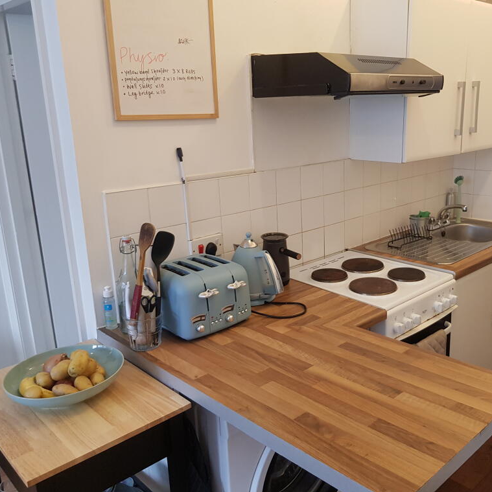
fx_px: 498
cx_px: 298
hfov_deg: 52.1
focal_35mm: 31
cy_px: 244
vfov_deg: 52.5
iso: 160
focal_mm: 4.3
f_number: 1.7
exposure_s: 1/50
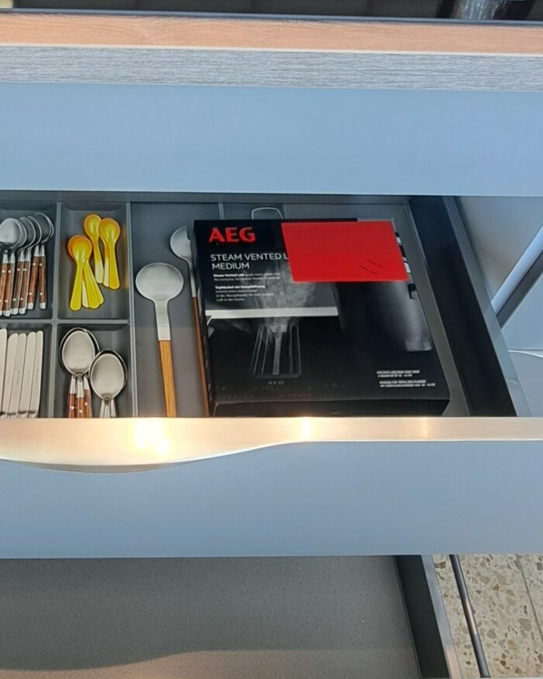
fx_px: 744
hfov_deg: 38.9
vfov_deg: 49.0
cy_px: 309
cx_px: 125
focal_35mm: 37
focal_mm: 1.74
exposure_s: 1/50
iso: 64
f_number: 2.2
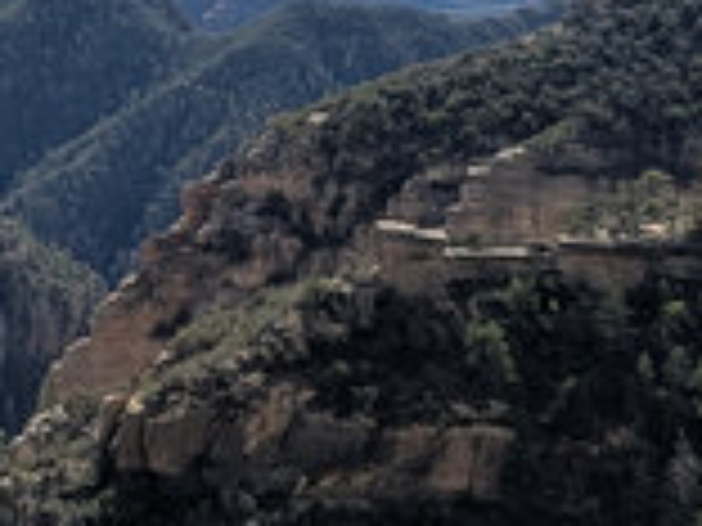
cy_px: -135
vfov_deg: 11.8
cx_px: -416
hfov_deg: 14.7
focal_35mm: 123
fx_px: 2494
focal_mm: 6.81
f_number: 1.85
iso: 44
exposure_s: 1/5376
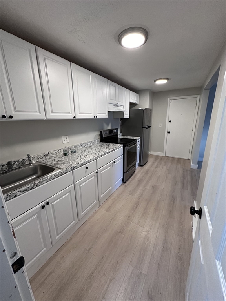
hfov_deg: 85.7
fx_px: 122
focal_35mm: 14
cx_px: 113
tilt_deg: -15.6
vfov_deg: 102.1
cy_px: 150
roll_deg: +1.2
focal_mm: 2.22
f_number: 2.2
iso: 250
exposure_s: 1/120
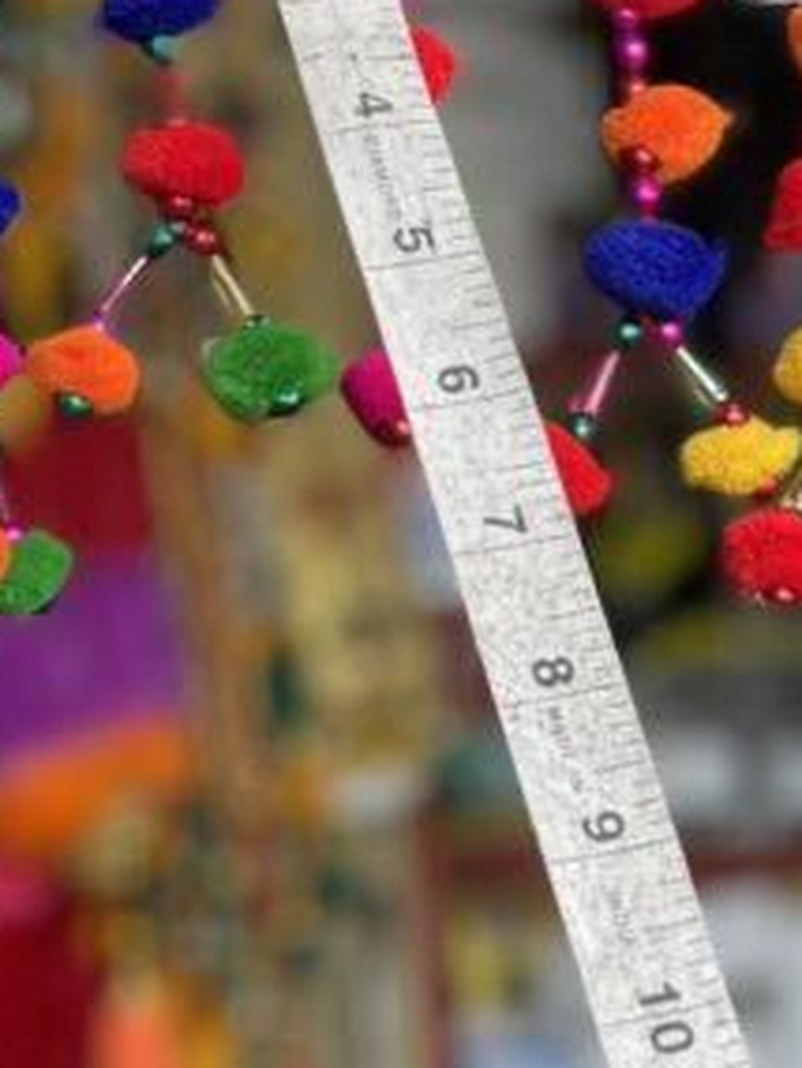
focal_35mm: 146
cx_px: 498
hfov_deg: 10.2
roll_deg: +5.5
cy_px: 734
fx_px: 4507
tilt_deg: +6.7
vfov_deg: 13.5
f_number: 2
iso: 125
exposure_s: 1/100
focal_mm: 6
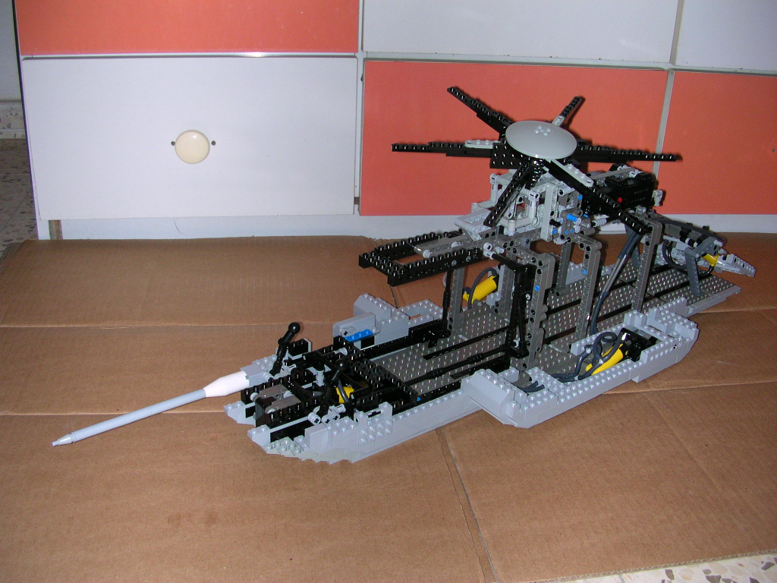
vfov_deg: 38.7
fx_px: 831
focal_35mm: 37
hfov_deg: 50.1
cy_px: 292
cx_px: 388
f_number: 2.7
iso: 100
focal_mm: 5.6
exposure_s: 1/60
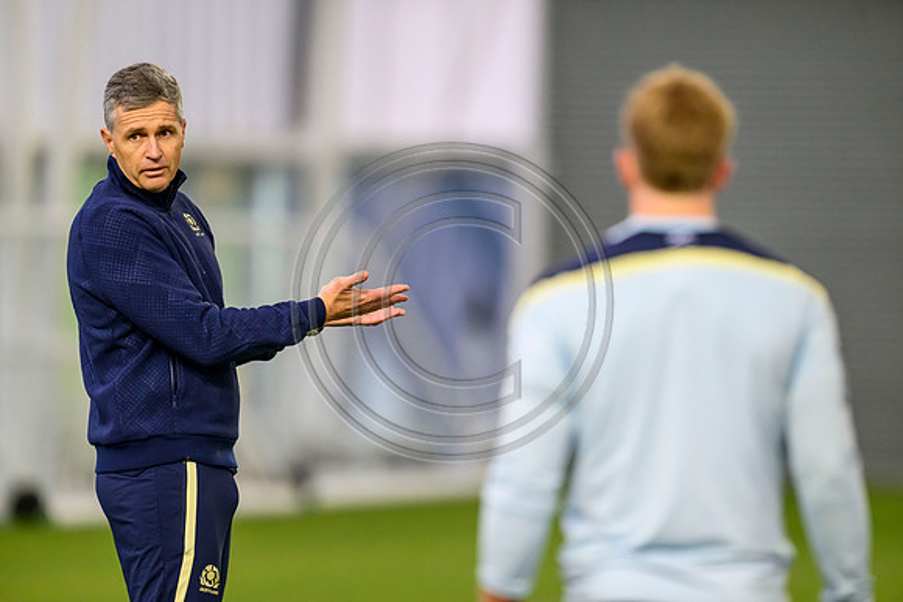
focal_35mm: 400
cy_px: 301
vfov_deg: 3.4
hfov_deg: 5.2
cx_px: 452
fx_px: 10035
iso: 5000
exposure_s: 1/1250
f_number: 3.2
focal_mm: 400
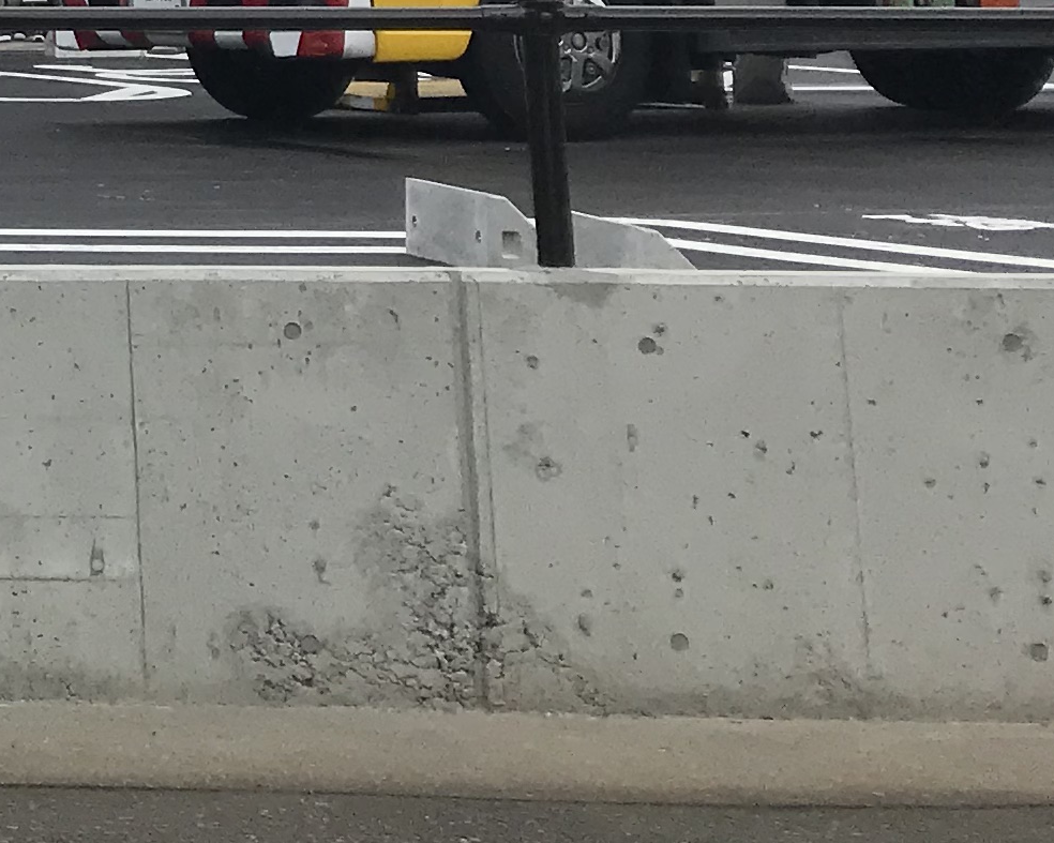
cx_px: -1005
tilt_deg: +8.6
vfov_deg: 12.8
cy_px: -546
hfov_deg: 14.5
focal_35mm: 112
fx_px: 3493
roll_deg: -2.1
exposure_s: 1/2740
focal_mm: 3.99
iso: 20
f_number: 1.8
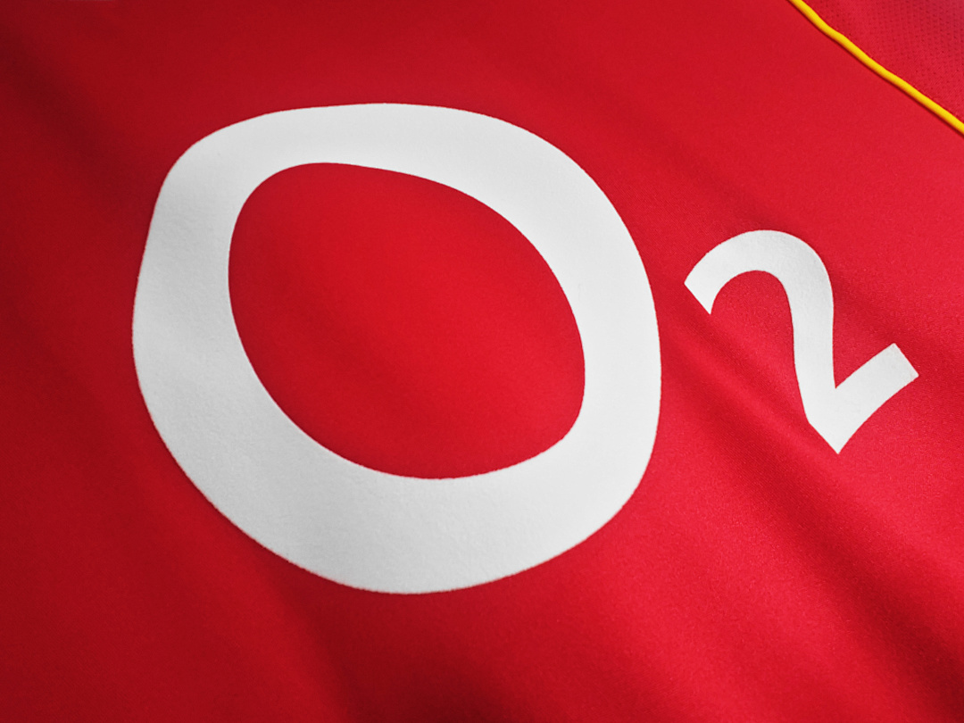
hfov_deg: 73.9
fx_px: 641
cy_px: 362
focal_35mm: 23
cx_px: 482
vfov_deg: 58.9
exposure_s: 1/50
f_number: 2.2
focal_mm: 2.59
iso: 62
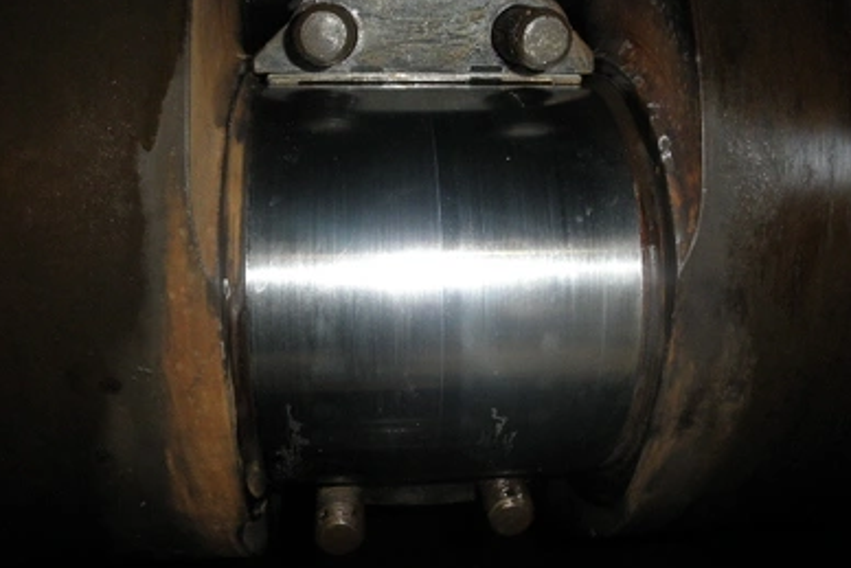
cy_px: 246
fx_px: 709
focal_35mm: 30
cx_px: 421
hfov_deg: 61.9
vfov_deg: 43.5
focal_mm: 5
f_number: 3
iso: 160
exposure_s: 1/30
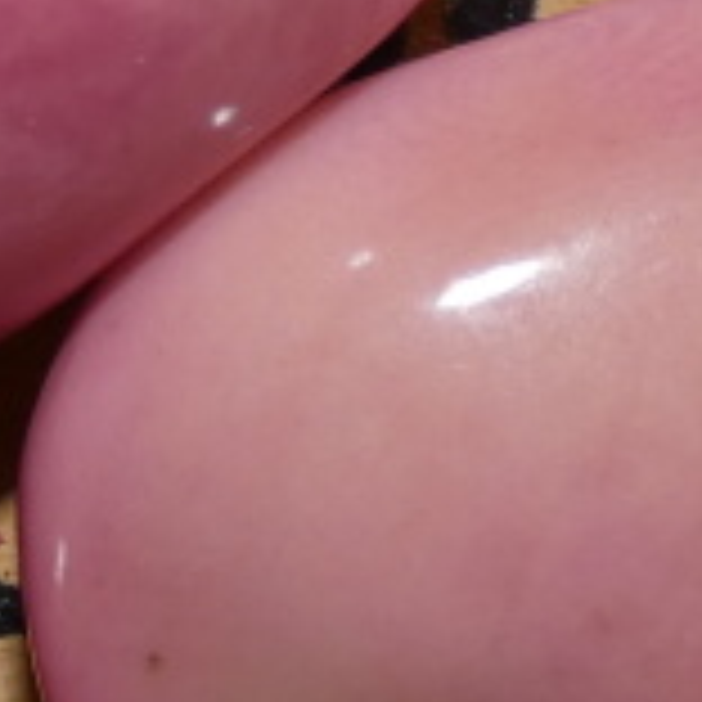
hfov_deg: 16.1
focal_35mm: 95
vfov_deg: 18.2
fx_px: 2180
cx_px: -468
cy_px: 482
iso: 80
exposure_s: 1/125
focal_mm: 3.7
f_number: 2.8
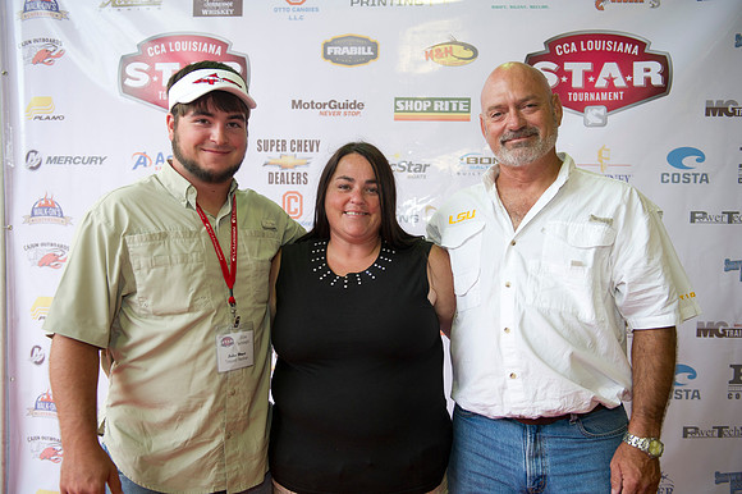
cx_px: 371
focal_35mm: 36
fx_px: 742
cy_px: 247
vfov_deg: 36.8
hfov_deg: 53.2
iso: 640
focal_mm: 36
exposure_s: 1/125
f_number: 3.2
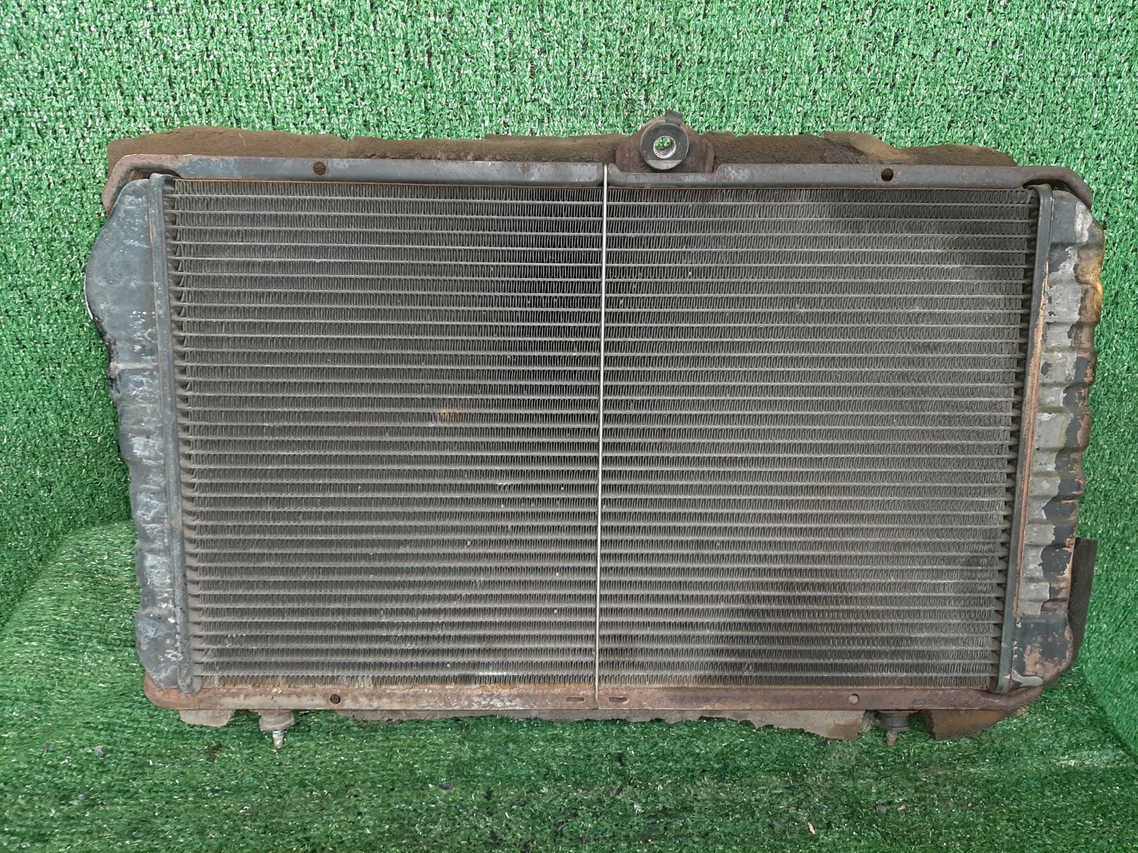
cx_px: 569
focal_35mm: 26
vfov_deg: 53.1
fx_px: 855
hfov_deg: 67.3
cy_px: 426
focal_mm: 3.93
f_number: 1.7
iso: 173
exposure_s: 1/50
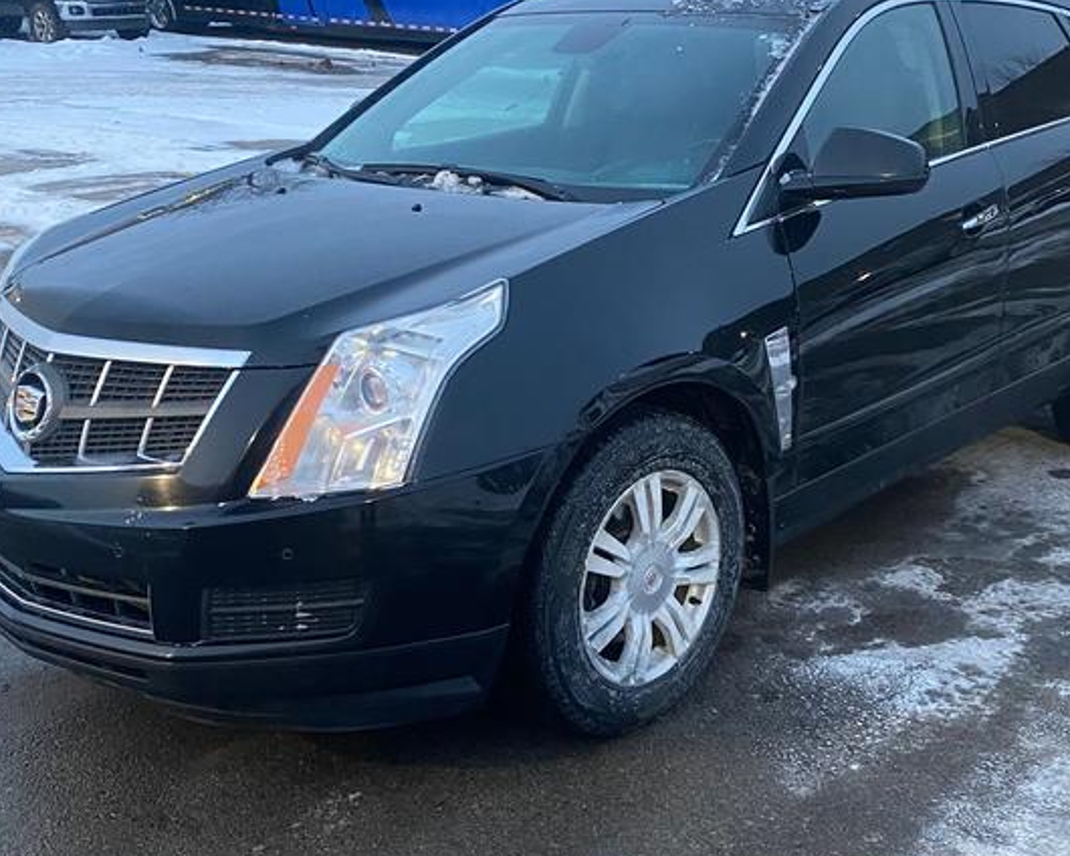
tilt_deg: -24.0
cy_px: 527
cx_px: 573
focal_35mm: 46
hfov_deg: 40.3
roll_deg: +2.1
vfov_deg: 32.6
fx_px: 1457
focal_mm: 4.25
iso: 500
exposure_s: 1/60
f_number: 1.8
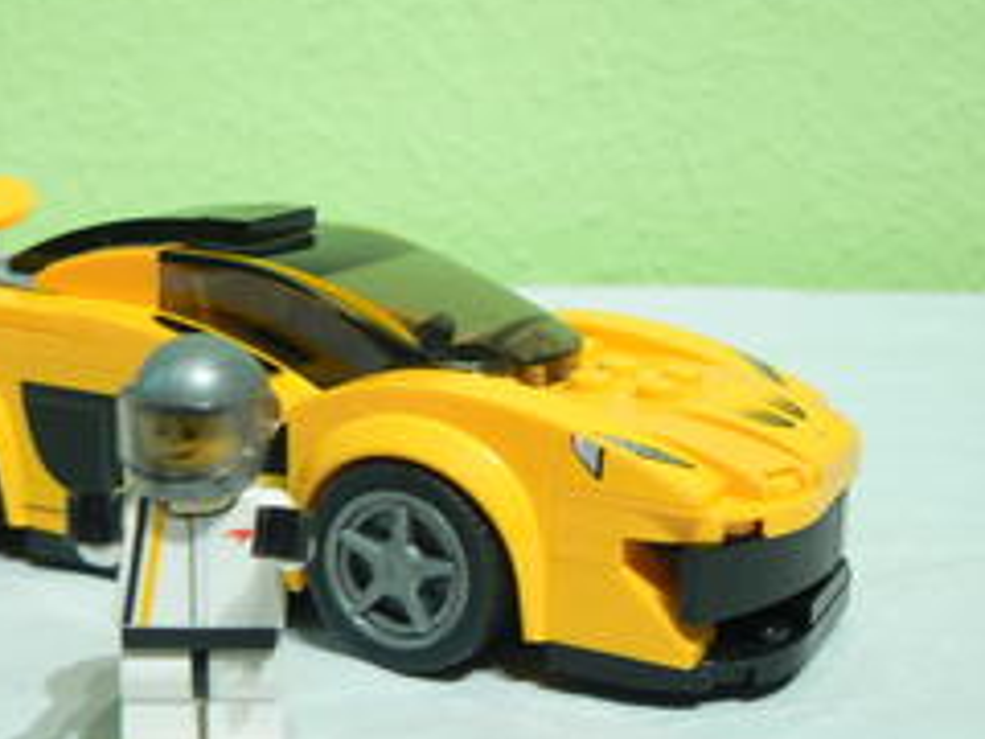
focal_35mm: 54
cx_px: 357
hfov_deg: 35.3
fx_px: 1537
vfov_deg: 27.0
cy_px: 394
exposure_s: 1/8
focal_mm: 6
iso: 100
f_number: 2.8
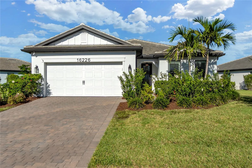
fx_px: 189
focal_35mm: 27
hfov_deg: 67.4
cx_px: 126
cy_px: 84
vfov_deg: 47.9
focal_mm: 18
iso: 100
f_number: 4
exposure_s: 1/2500
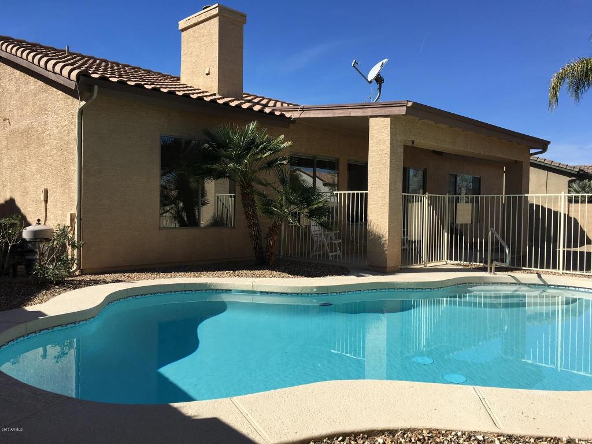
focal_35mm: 29
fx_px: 496
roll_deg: +0.0
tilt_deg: -1.1
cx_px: 296
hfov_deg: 61.7
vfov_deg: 48.2
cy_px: 222
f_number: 2.2
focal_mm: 4.15
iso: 25
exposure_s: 1/1748
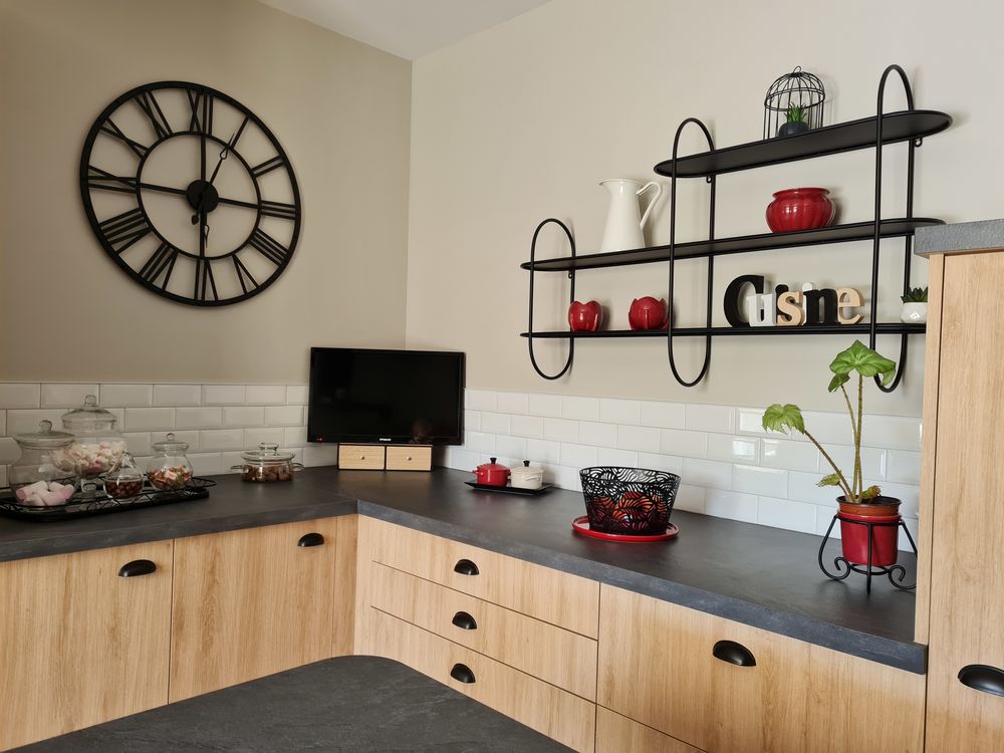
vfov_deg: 53.1
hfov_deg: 67.3
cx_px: 502
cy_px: 376
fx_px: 754
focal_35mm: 26
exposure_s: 1/100
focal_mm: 5.4
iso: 250
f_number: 1.8
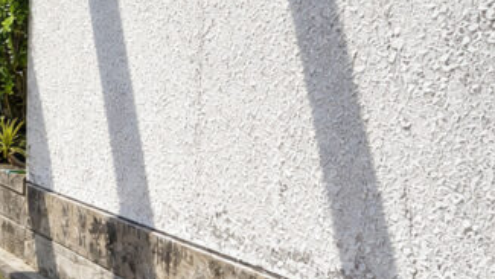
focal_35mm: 48
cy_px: 81
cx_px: -245
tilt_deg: -0.4
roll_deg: -0.3
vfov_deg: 24.7
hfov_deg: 28.3
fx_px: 630
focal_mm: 2.22
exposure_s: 1/451
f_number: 2.2
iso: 64
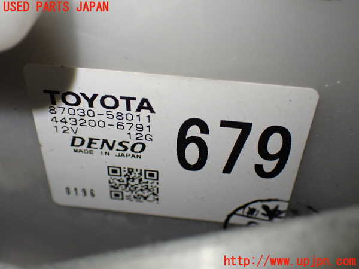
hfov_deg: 42.9
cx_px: 180
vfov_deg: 32.9
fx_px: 456
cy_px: 134
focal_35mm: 44
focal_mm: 7.84
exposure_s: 1/160
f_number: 2.9
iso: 320
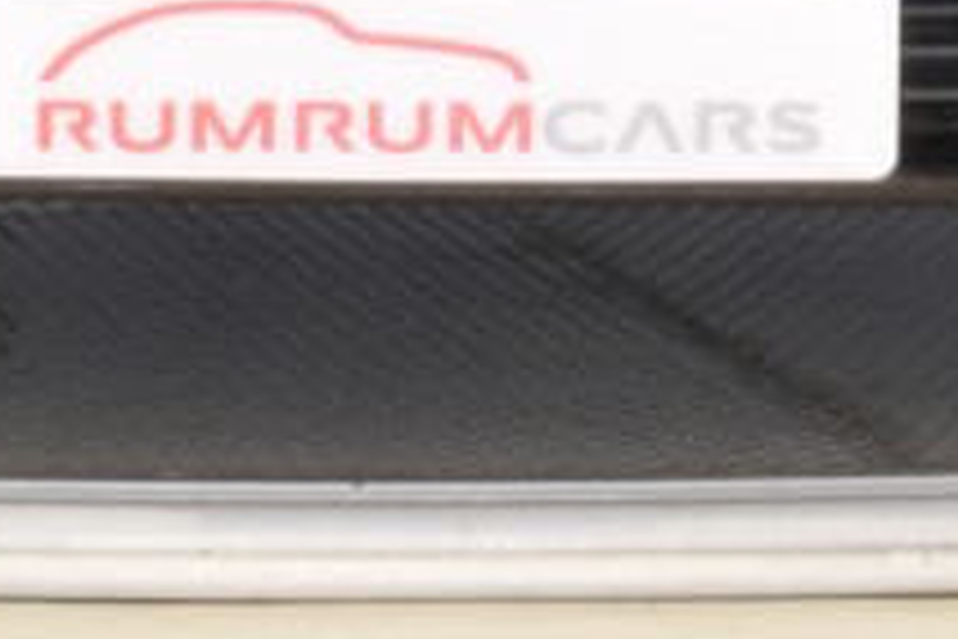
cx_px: 216
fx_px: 10111
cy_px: -1053
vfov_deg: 3.6
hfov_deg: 5.4
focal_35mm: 380
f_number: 22
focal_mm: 36
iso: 100
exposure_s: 2
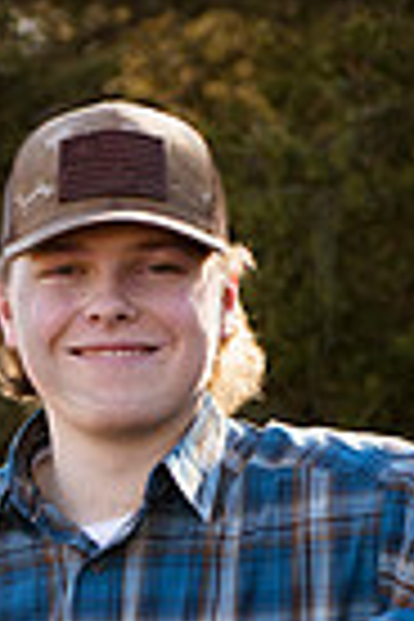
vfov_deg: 7.9
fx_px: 4485
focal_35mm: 260
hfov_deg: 5.3
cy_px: 702
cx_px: 140
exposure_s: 1/1000
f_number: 5
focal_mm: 80
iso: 800
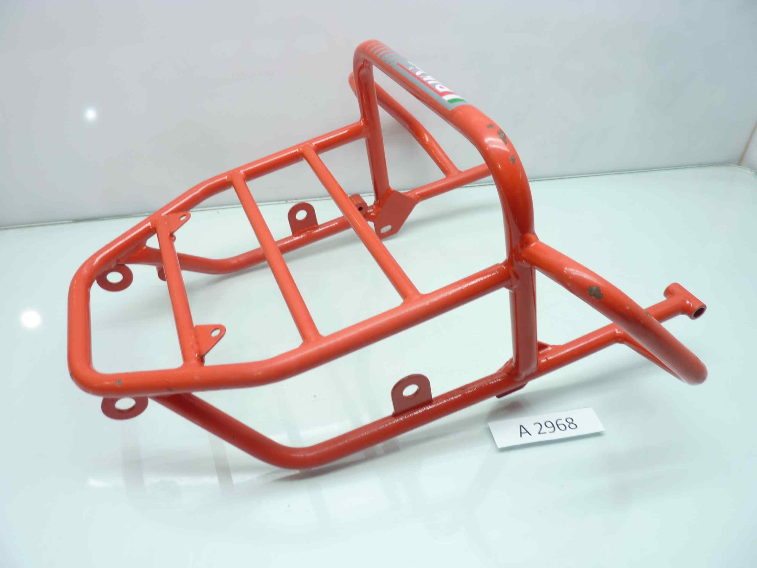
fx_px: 547
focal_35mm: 25
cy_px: 284
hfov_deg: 69.4
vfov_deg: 54.9
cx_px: 378
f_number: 3.3
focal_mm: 4.1
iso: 80
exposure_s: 1/13
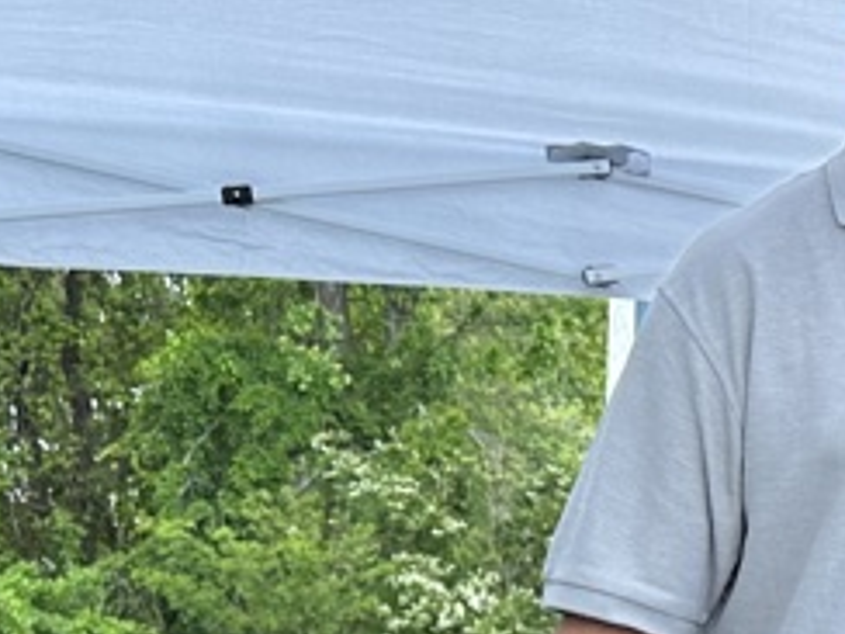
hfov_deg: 14.9
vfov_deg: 11.2
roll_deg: -1.6
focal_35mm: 127
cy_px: 984
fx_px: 3100
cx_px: 1070
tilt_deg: -4.9
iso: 80
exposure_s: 1/1374
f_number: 1.78
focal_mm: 6.86
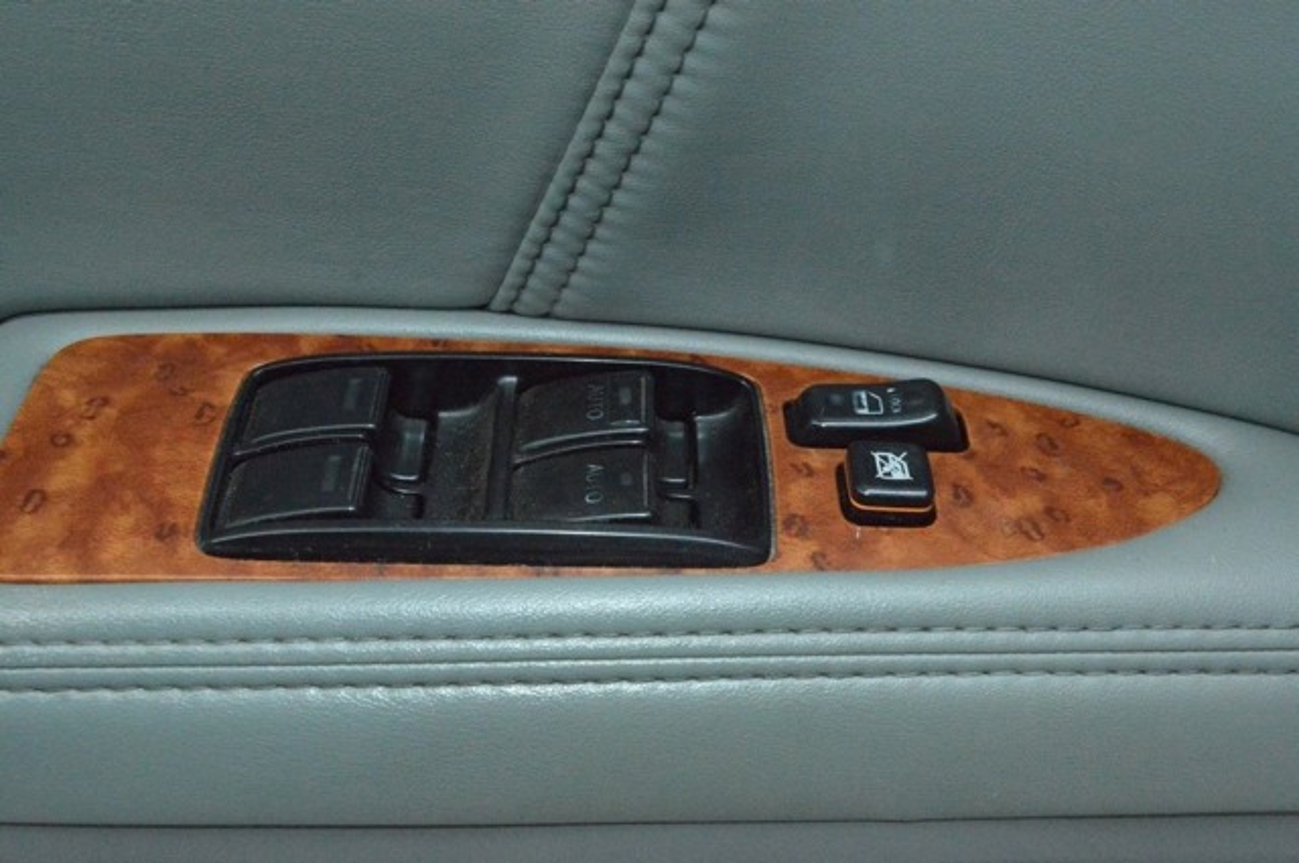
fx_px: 1514
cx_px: 650
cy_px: 432
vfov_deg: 31.8
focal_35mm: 42
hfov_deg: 46.5
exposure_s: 1/125
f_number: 16
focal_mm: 28
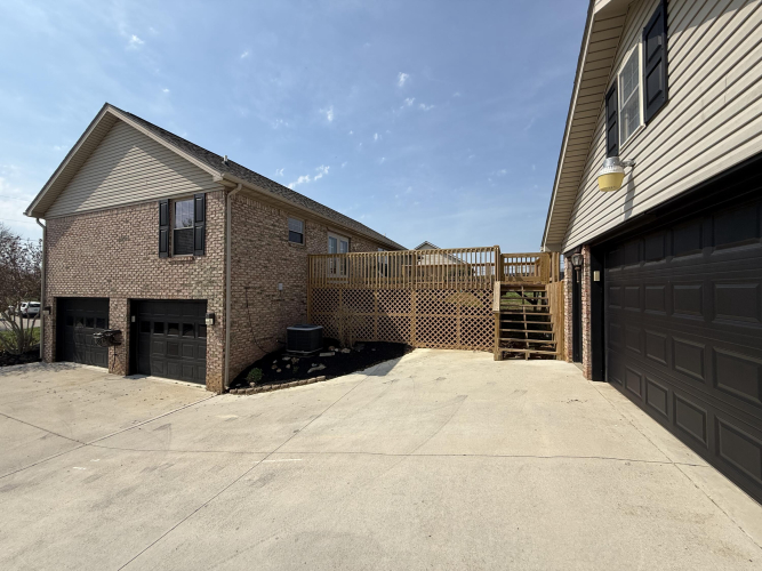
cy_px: 286
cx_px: 381
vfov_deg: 85.7
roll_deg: -0.1
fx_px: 308
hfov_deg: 102.1
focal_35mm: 14
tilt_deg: +1.8
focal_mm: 2.22
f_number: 2.2
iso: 50
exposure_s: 1/2611
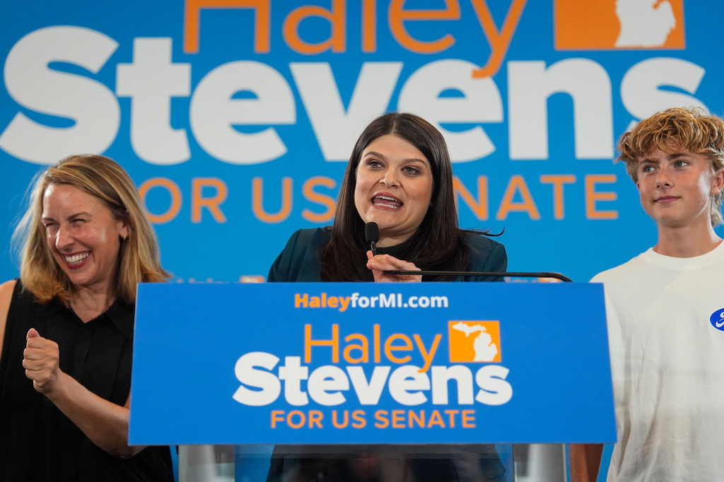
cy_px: 241
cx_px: 362
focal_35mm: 70
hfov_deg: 28.9
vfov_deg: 19.4
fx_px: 1407
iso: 3200
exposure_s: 1/640
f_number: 2.8
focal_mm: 70
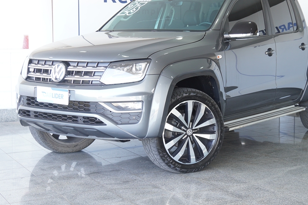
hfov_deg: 28.4
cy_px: 82
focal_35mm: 71
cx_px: 177
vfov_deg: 19.1
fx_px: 607
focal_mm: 34
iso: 200
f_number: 2.8
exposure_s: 1/60
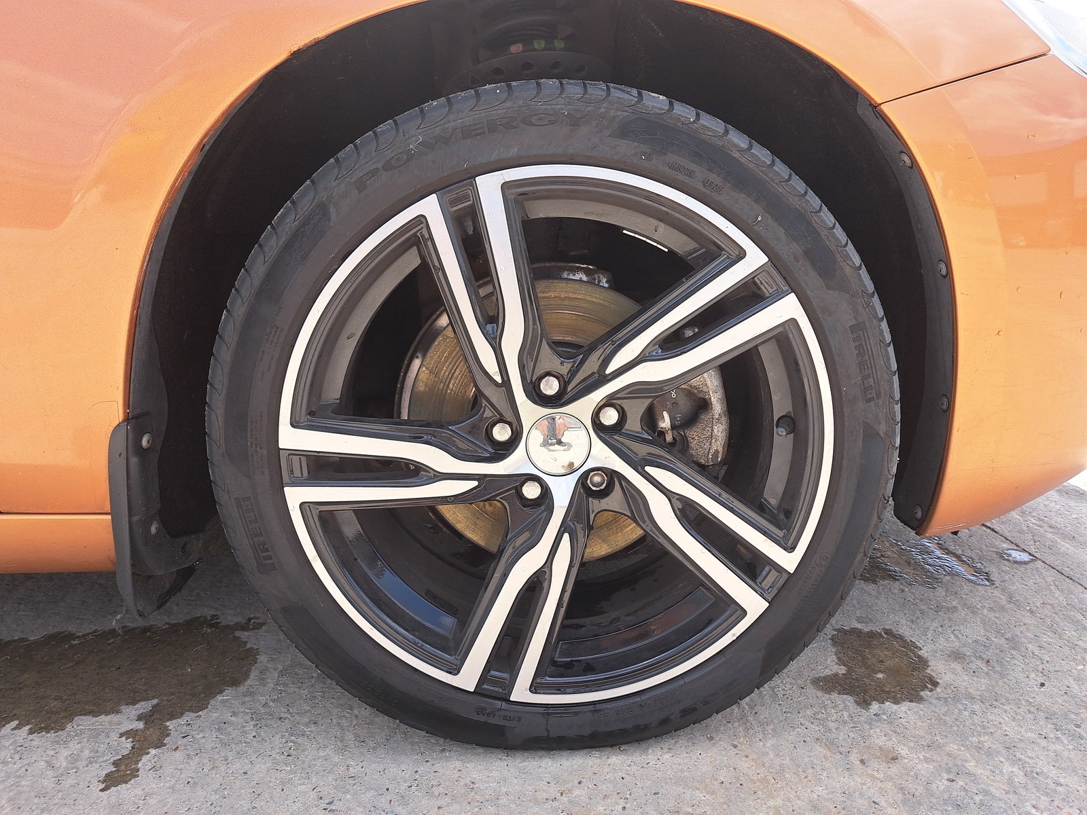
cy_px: 408
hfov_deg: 71.6
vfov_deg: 56.8
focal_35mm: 24
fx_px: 754
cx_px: 544
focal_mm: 5.23
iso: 50
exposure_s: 1/426
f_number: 1.8
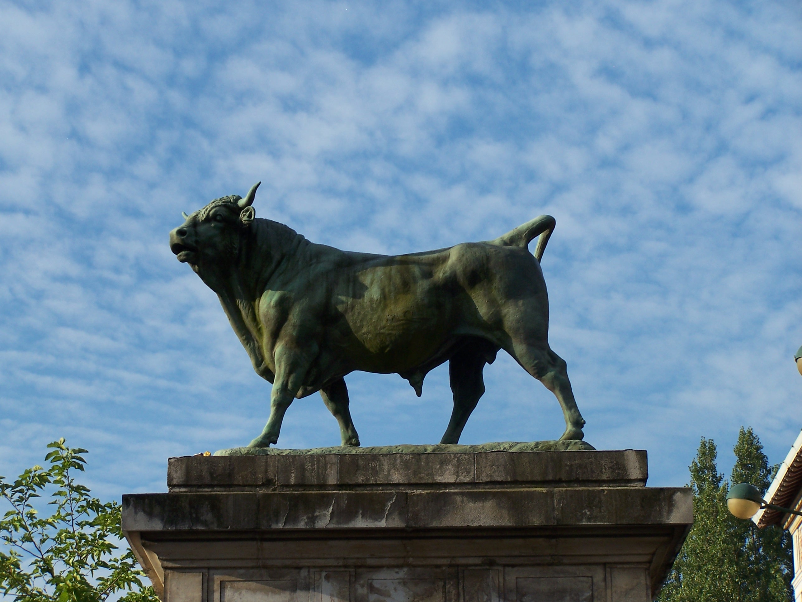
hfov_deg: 18.7
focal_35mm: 105
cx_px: 401
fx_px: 2433
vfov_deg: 14.1
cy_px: 301
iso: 80
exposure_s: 1/1000
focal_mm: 17.5
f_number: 3.2
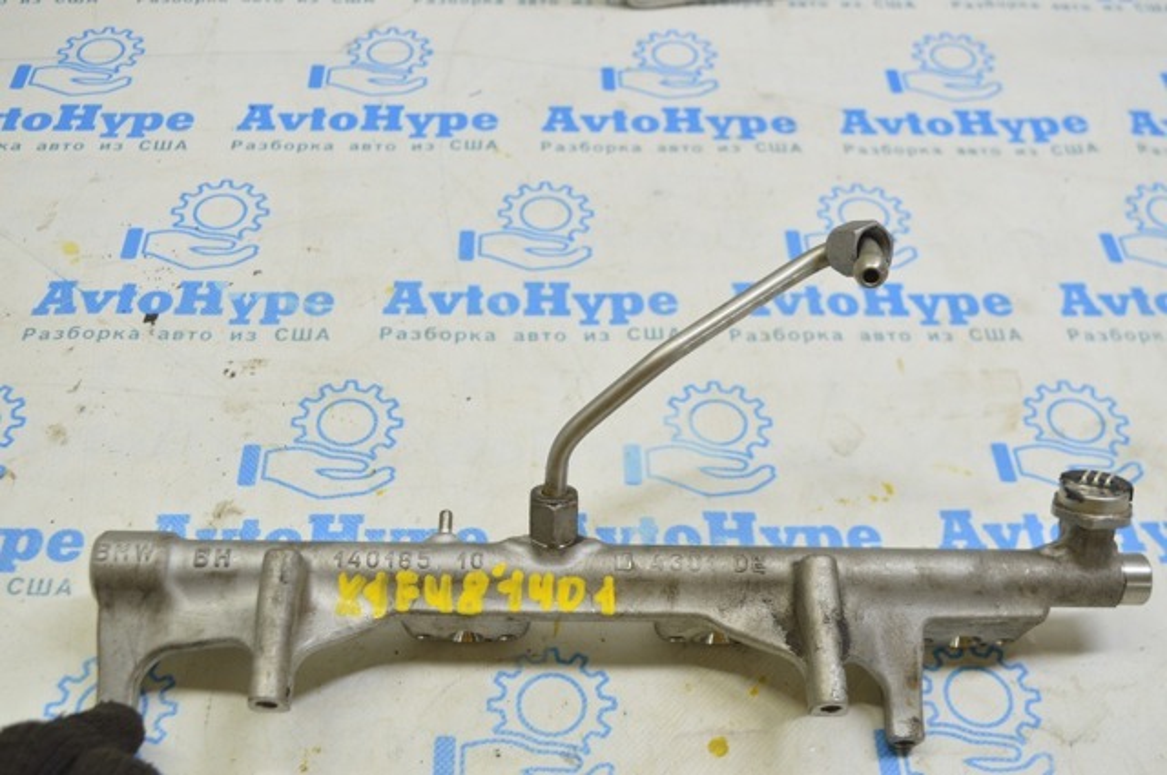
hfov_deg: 46.5
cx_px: 584
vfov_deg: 31.8
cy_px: 388
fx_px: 1360
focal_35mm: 42
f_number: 5.6
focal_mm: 28
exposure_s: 1/25
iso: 400
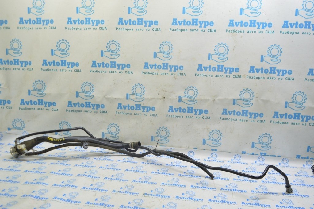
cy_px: 104
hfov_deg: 62.0
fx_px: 261
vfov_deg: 43.5
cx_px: 157
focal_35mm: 30
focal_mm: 20
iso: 400
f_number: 5.6
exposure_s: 1/20
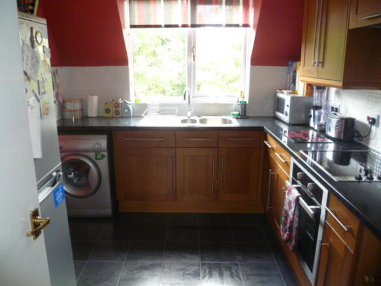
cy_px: 143
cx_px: 190
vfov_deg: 49.7
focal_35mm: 28
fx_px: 308
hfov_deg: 63.5
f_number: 2.8
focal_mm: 5
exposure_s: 1/30
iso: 250
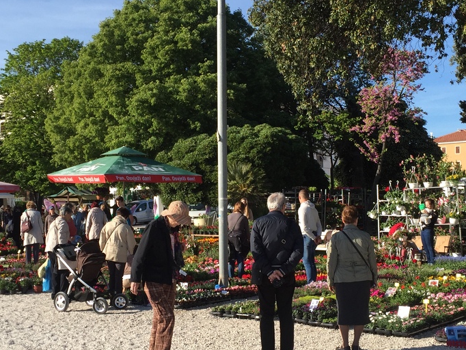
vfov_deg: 28.6
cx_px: 241
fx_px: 687
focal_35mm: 51
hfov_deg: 37.5
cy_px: 182
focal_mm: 4.15
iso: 32
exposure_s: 1/1364
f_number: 2.2
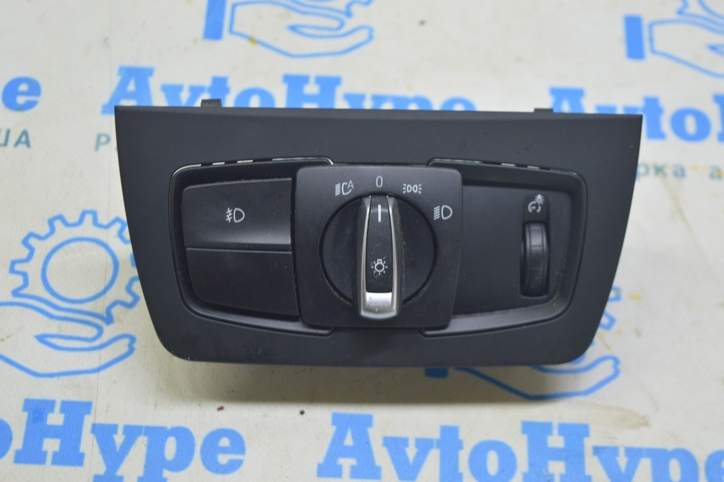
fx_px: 1387
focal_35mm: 69
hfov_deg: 29.3
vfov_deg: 19.7
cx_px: 362
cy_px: 241
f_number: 5.6
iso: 400
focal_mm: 46
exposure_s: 1/20
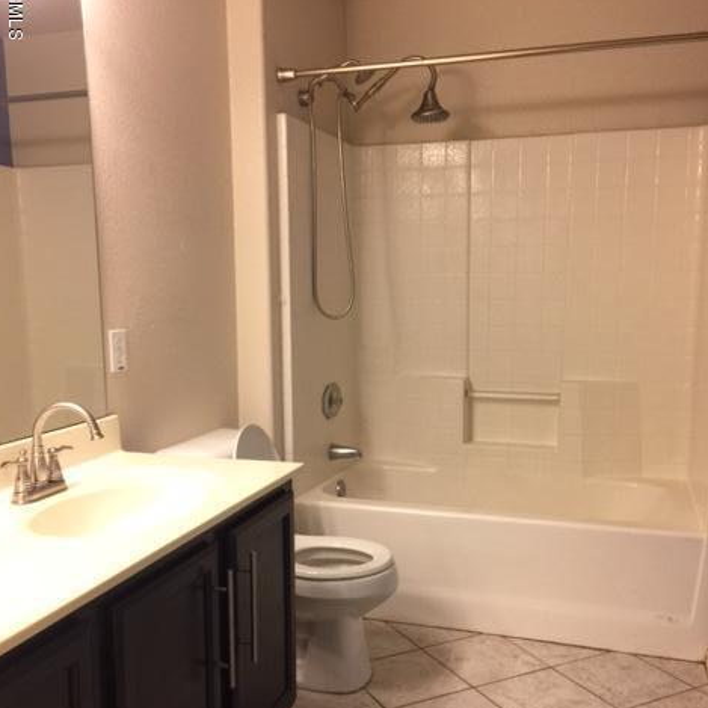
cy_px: 405
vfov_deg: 47.1
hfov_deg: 47.2
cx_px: 347
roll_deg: +0.9
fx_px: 810
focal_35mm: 35
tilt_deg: -8.6
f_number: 2.2
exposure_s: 1/30
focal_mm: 4.15
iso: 50
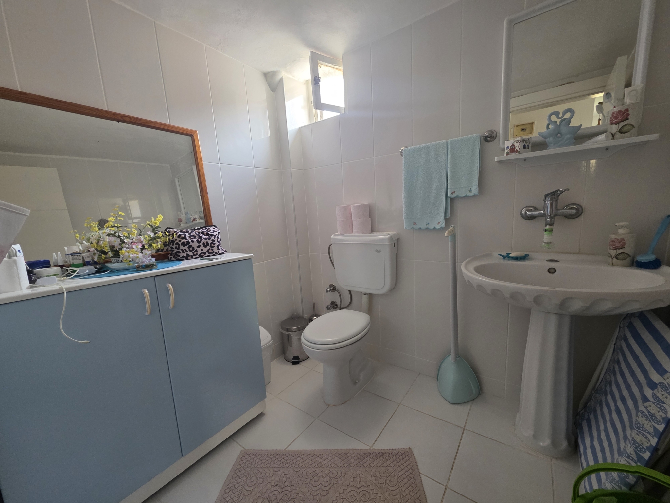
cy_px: 252
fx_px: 252
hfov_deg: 106.2
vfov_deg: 89.9
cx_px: 335
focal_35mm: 13
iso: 250
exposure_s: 1/100
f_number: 1.9
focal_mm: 2.2
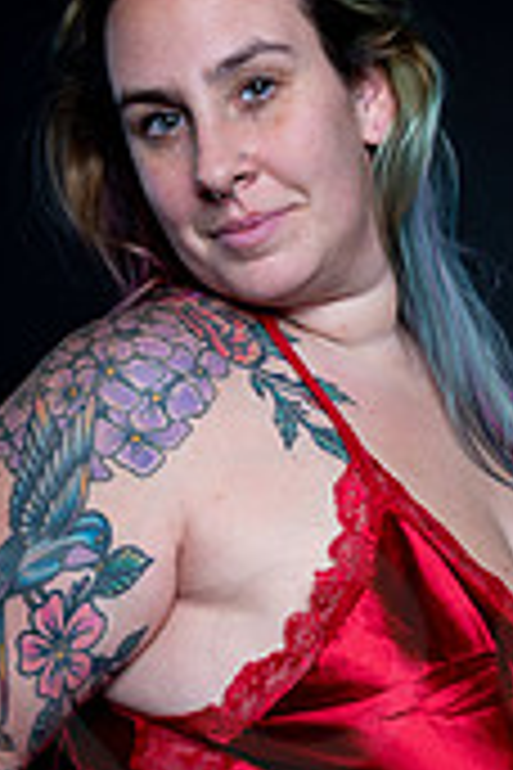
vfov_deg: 21.8
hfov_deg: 14.8
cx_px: 338
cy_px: 648
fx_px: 1966
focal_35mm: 92
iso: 100
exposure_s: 1/160
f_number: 10
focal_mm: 35
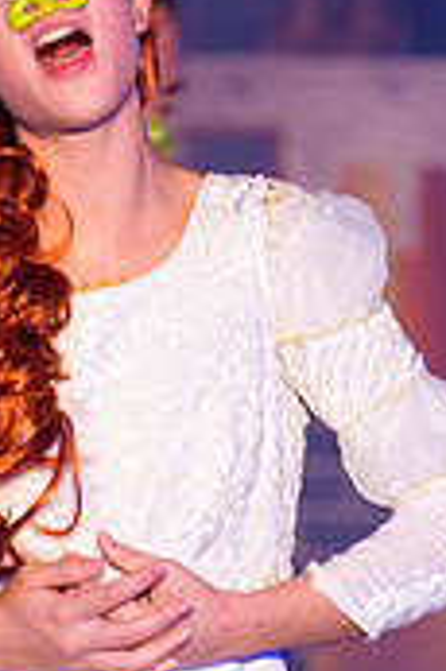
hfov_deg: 3.5
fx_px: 7280
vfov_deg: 5.3
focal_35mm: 391
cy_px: 322
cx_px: 81
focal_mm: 150
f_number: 3.5
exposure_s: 1/25
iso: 80
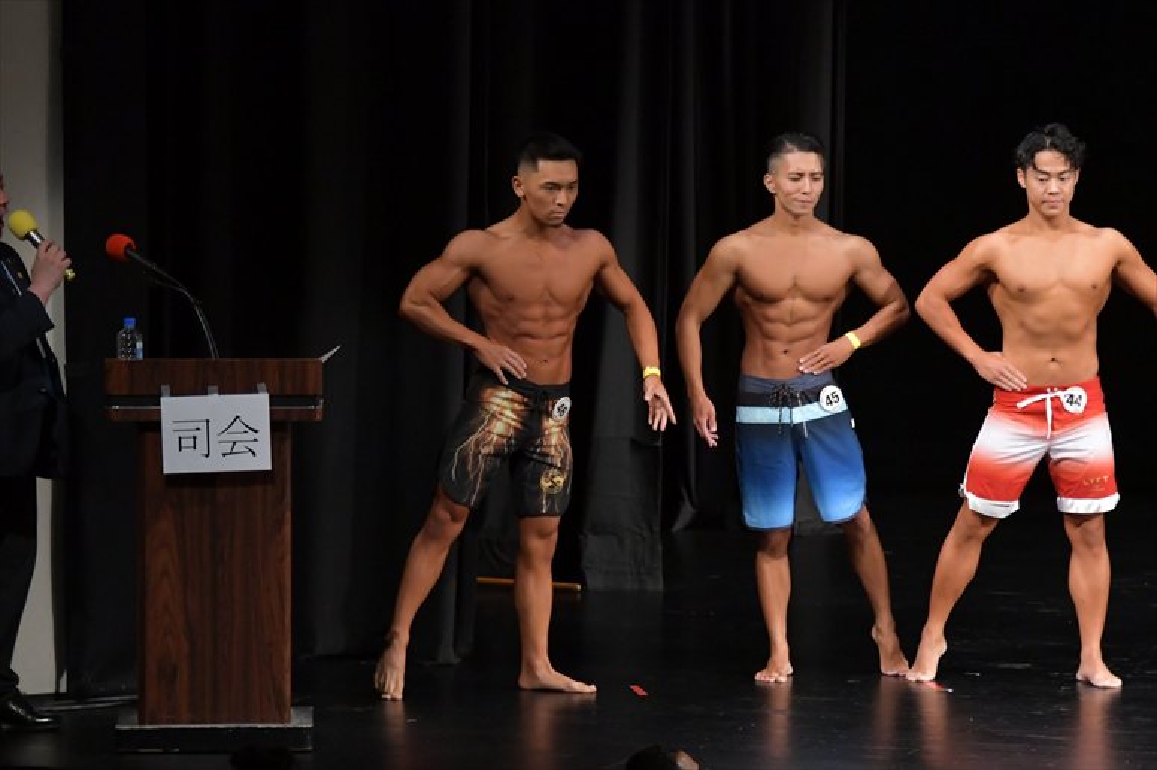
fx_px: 8192
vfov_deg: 5.4
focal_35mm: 255
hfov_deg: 8.1
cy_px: 385
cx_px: 578
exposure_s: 1/400
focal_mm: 170
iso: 5000
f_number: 5.6
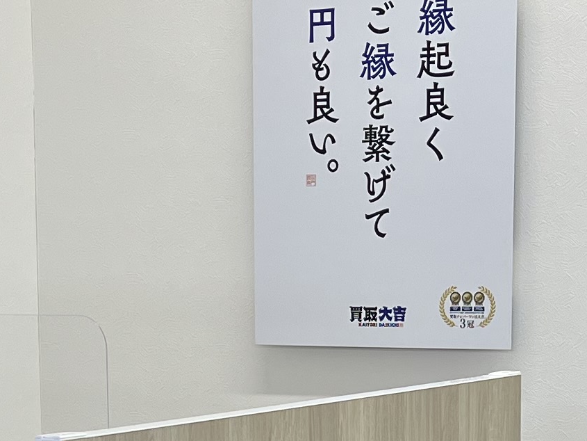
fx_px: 2103
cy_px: 534
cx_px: 258
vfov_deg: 11.7
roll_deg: +0.4
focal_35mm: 124
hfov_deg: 15.9
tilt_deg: -8.3
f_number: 1.5
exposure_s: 1/117
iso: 32
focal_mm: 5.7
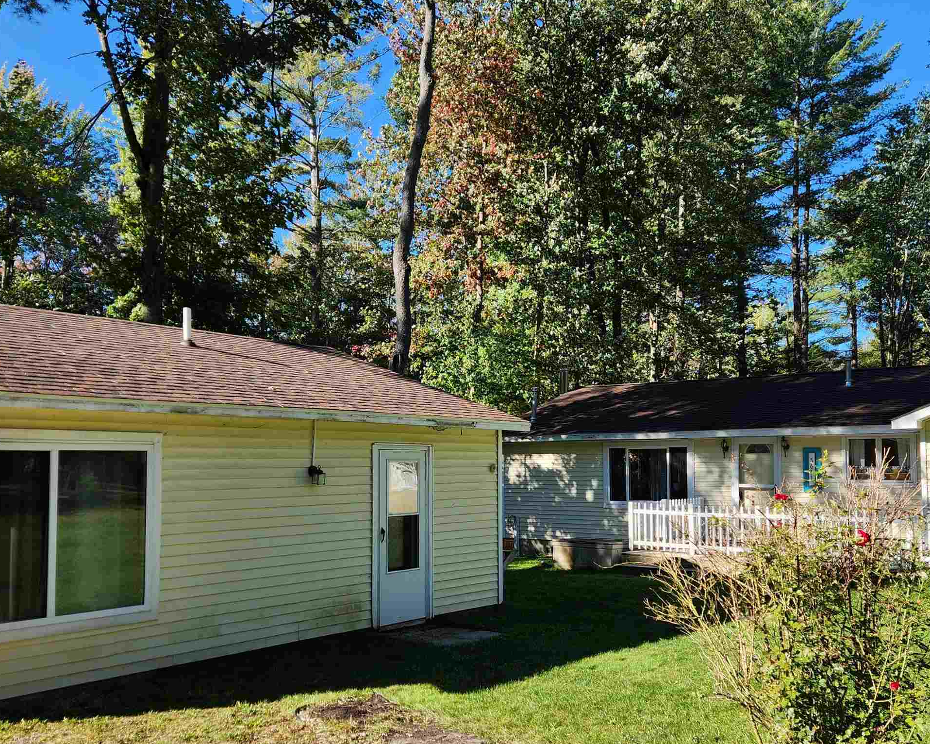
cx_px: 514
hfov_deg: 50.2
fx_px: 991
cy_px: 391
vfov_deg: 41.1
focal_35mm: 36
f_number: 1.8
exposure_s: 1/671
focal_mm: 5.4
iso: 20
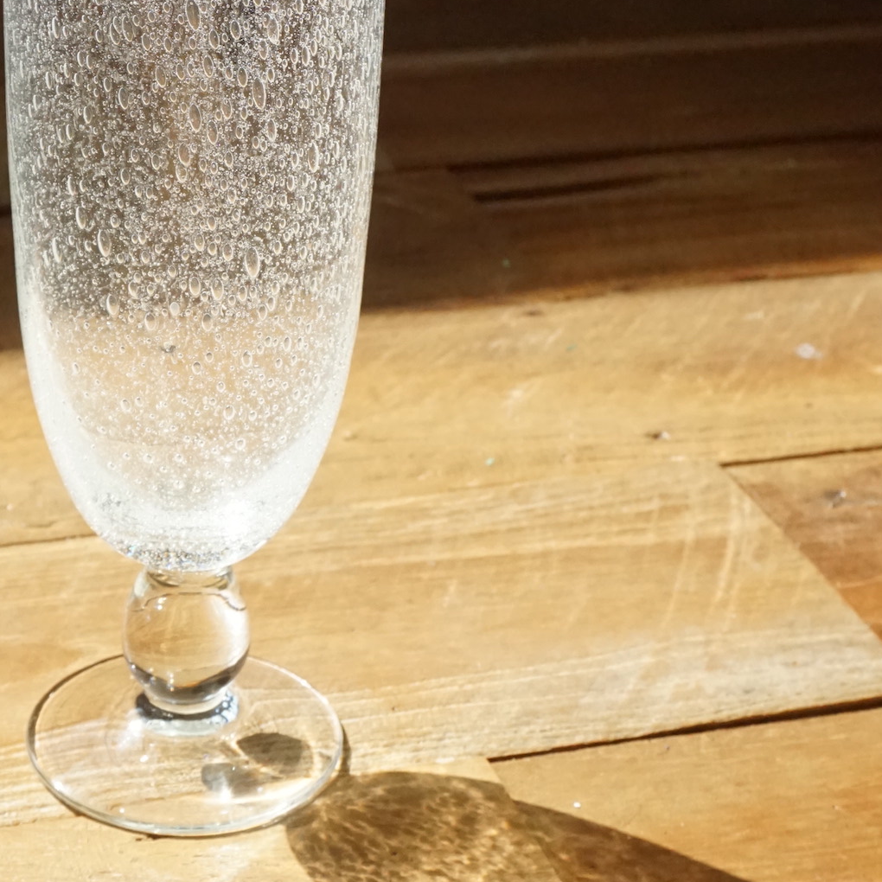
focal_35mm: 84
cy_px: 312
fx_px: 2421
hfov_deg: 20.5
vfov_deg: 20.6
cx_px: 228
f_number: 9
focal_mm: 28
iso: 2500
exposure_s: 1/1600
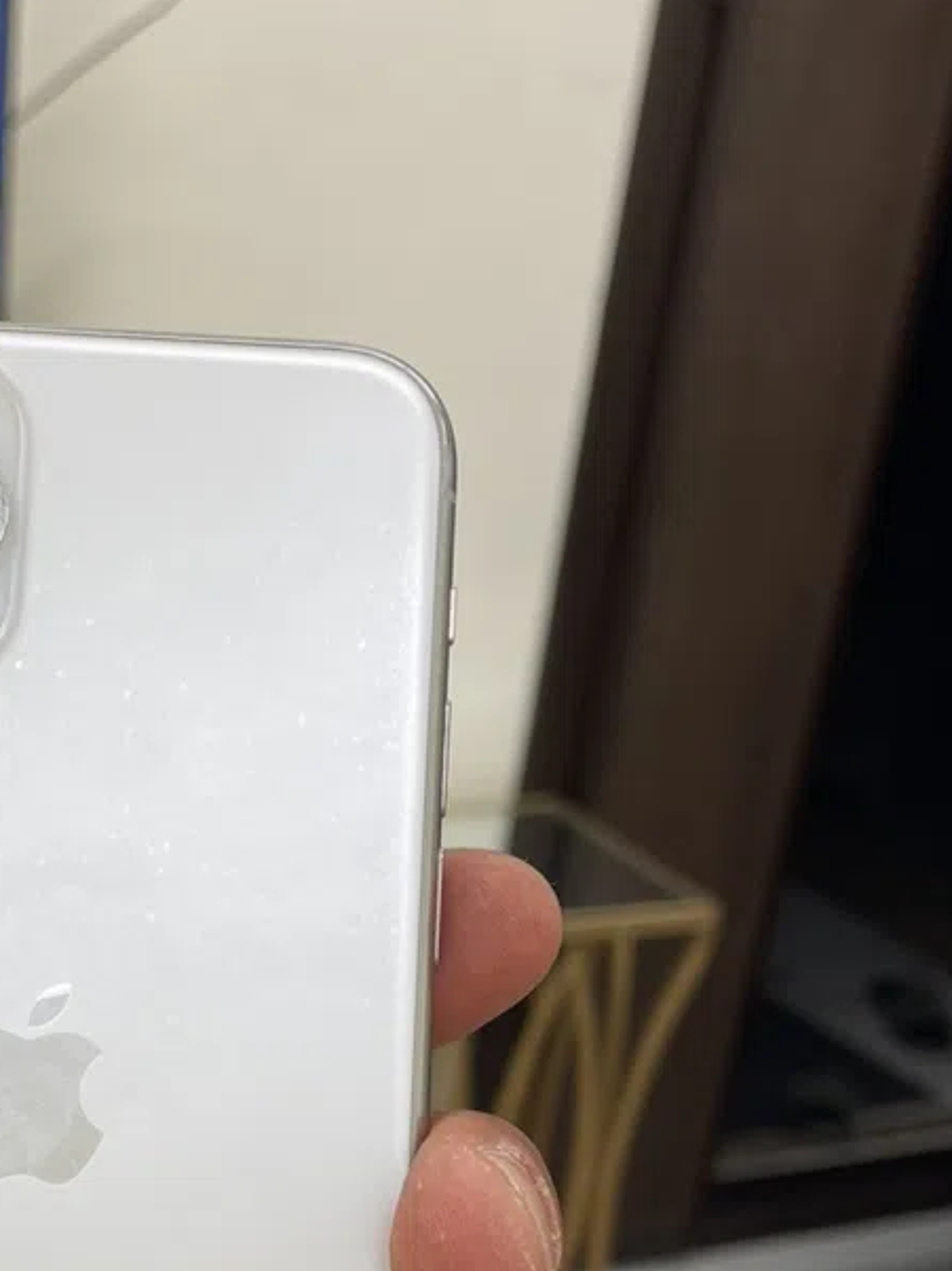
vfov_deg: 31.8
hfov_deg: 24.2
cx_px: 120
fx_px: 2165
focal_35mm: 59
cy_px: 1029
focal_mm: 4.2
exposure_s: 1/100
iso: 50
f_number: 1.6
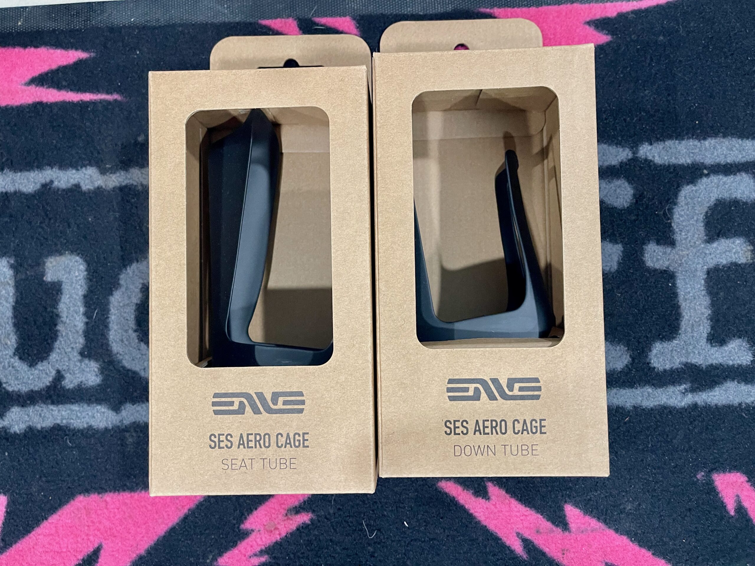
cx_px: 378
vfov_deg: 54.9
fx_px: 545
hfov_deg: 69.4
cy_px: 283
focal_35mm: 25
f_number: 1.6
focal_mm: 5.1
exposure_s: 1/60
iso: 400
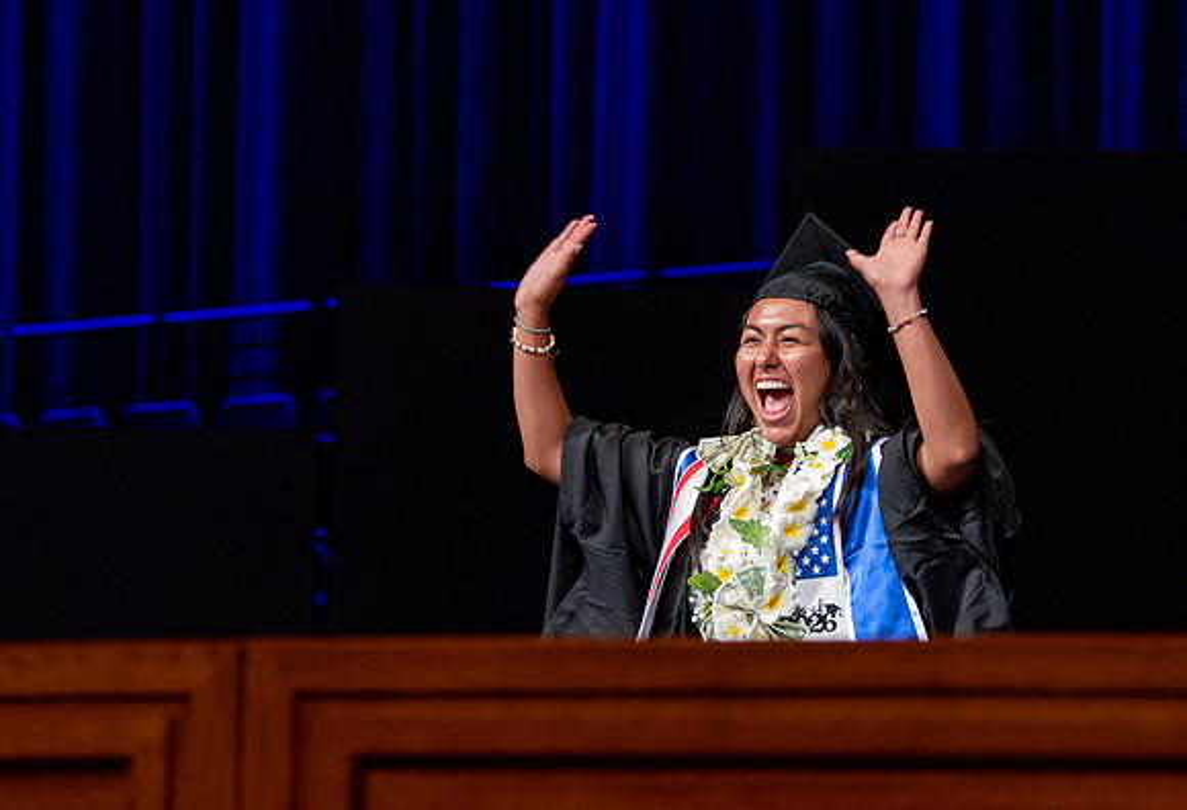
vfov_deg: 6.8
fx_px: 6864
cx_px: 604
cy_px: 339
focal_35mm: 207
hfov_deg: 9.9
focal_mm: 120
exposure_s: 1/160
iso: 5000
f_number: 4
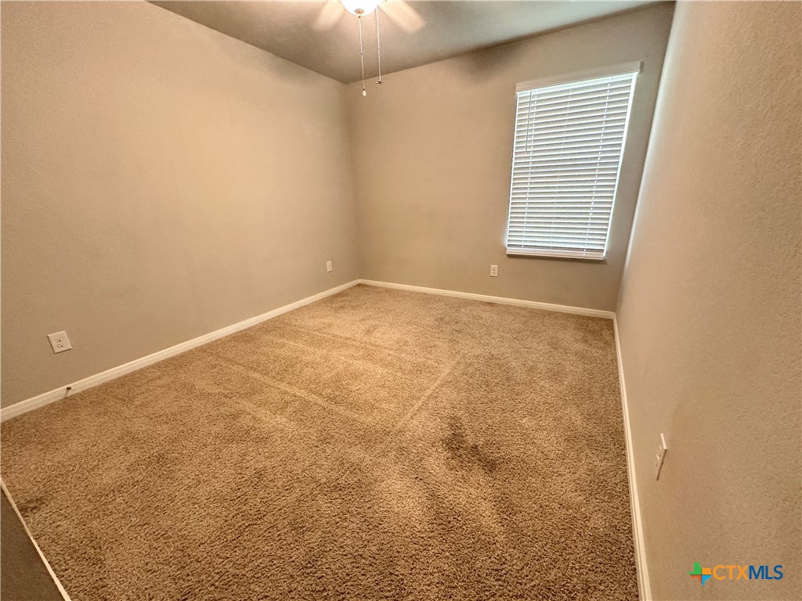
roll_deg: +2.2
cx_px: 401
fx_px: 324
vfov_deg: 85.7
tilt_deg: -17.5
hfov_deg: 102.1
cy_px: 300
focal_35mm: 14
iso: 320
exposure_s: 1/60
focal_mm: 2.22
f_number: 2.2
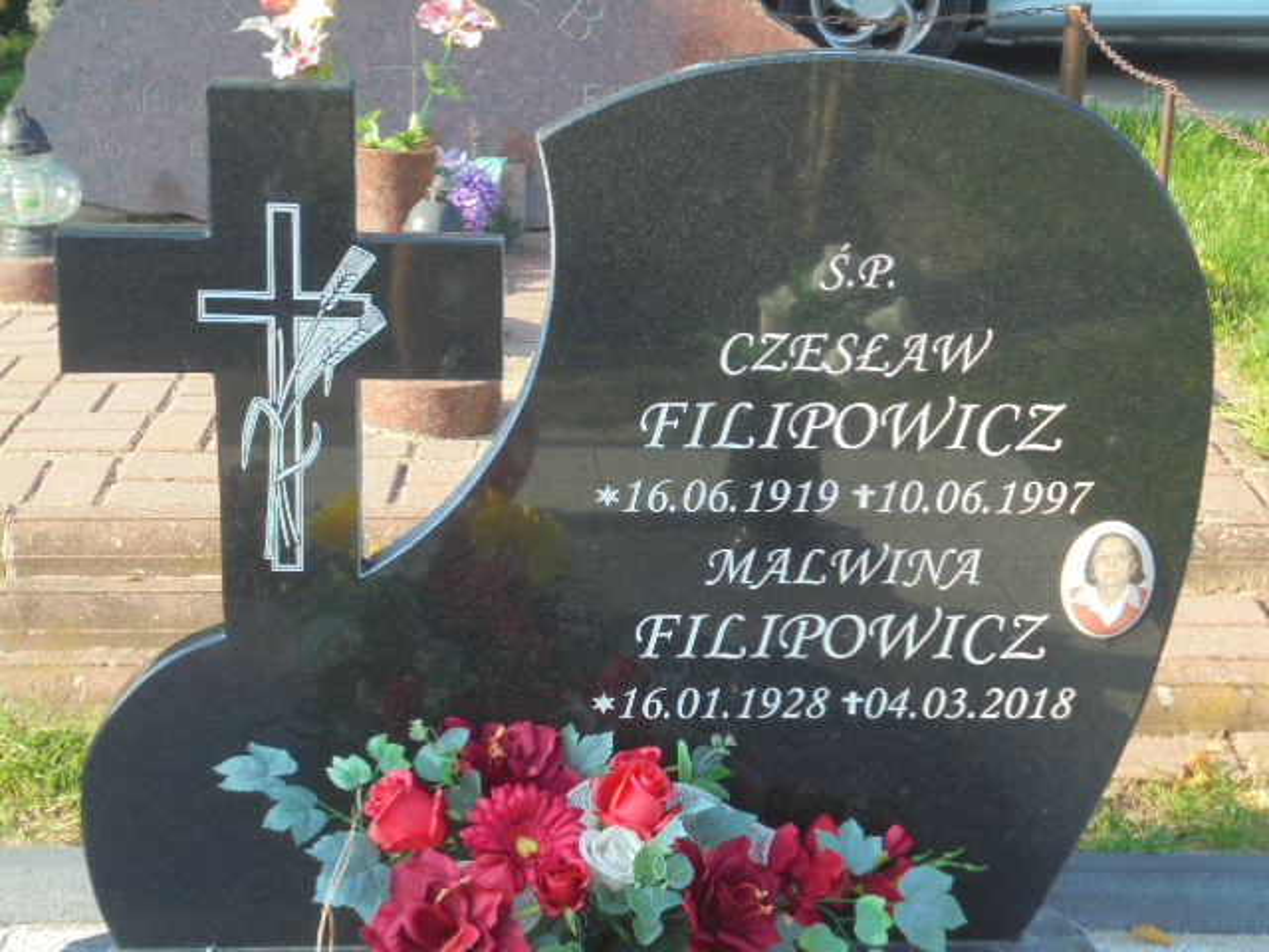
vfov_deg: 22.9
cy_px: 476
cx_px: 634
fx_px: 2346
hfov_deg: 30.3
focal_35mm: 64
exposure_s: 1/100
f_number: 5.6
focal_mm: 11.5
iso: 100
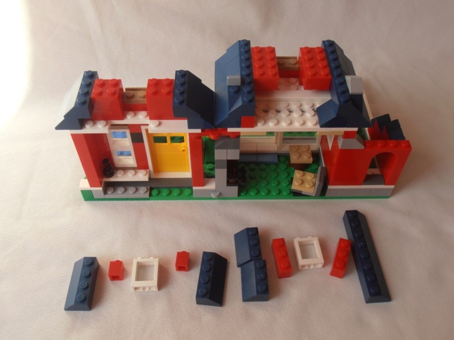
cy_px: 170
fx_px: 485
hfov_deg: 50.1
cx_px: 227
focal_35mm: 37
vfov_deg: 38.7
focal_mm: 6.61
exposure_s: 1/160
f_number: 3.9
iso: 80
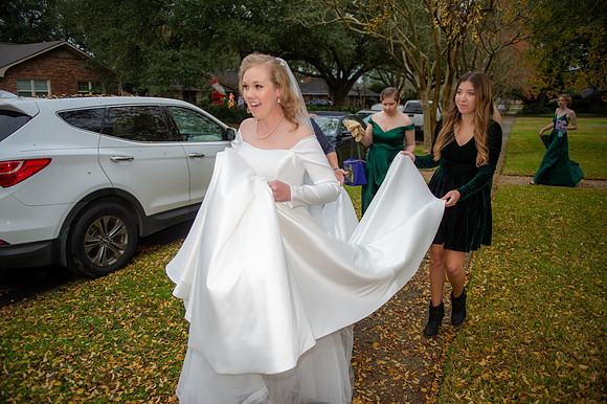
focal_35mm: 24
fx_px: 404
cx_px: 304
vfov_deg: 53.1
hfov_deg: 73.8
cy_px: 202
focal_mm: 24
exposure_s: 1/1000
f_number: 2.8
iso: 320
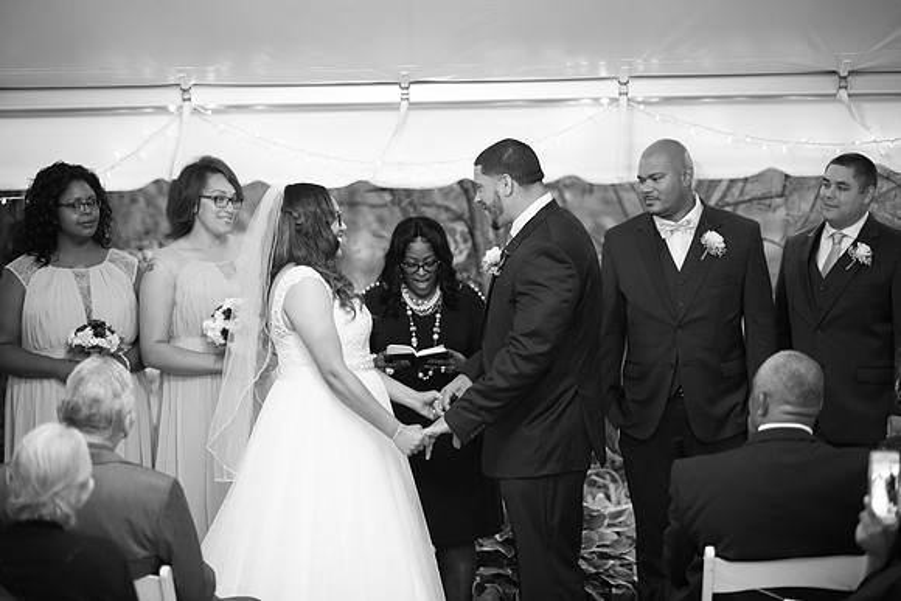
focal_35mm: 85
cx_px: 450
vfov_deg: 16.1
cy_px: 300
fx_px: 2128
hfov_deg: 23.9
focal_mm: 85
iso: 500
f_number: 2
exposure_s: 1/160
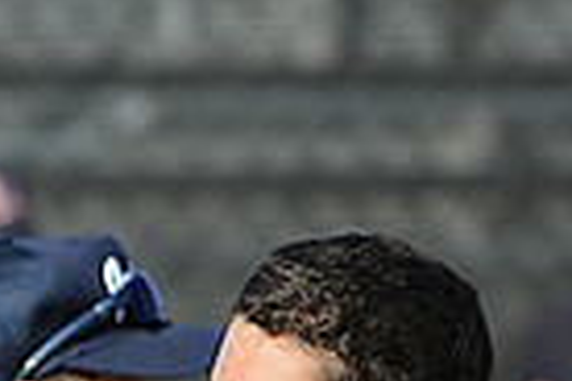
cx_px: -278
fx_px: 29964
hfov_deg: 1.1
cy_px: 690
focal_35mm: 1886
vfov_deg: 0.7
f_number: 4
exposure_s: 1/1600
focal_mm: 300
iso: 200
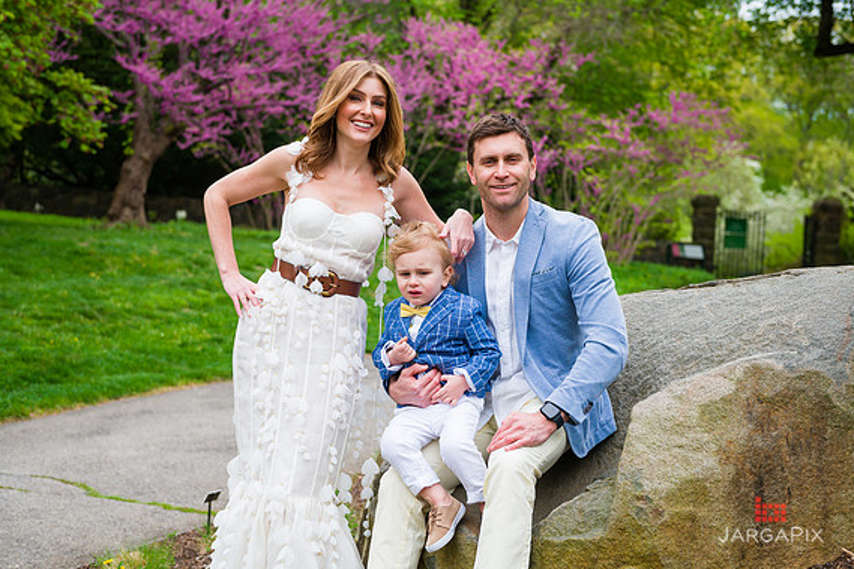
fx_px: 1257
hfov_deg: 37.5
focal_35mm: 53
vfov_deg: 25.5
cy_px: 285
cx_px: 426
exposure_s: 1/500
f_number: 4.5
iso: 200
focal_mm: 52
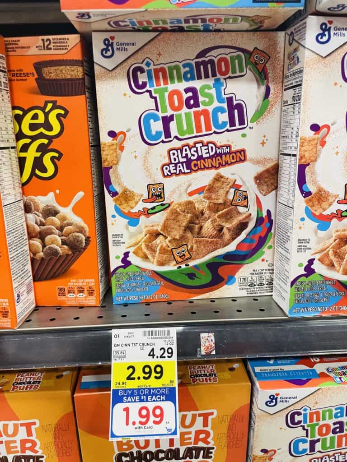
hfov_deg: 53.1
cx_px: 174
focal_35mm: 26
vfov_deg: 67.3
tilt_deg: -16.5
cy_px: 231
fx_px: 348
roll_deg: +1.7
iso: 125
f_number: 1.6
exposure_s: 1/60
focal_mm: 4.2
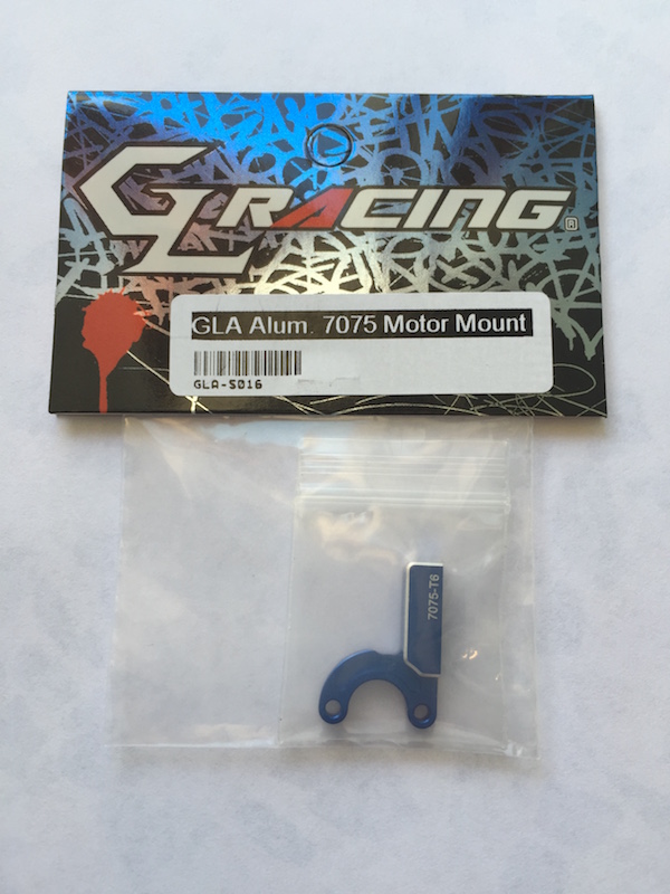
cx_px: 335
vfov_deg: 61.7
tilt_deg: -81.8
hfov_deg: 48.2
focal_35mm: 29
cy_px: 447
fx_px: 748
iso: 32
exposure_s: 1/100
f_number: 2.2
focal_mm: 4.15
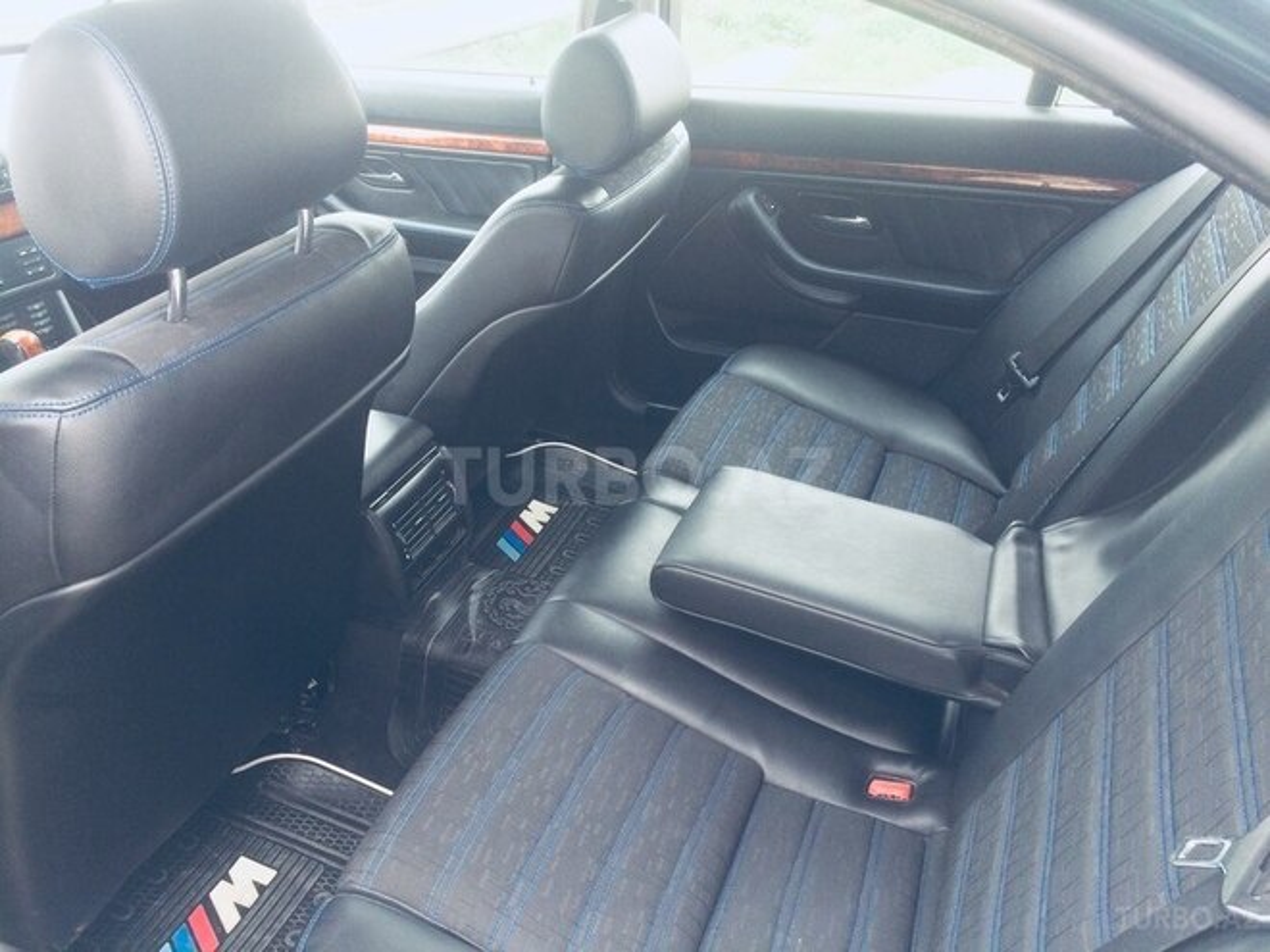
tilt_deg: -30.5
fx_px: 1064
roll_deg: -0.7
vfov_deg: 48.2
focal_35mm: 29
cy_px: 476
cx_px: 635
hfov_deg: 61.7
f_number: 2.2
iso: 40
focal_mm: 4.15
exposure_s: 1/50
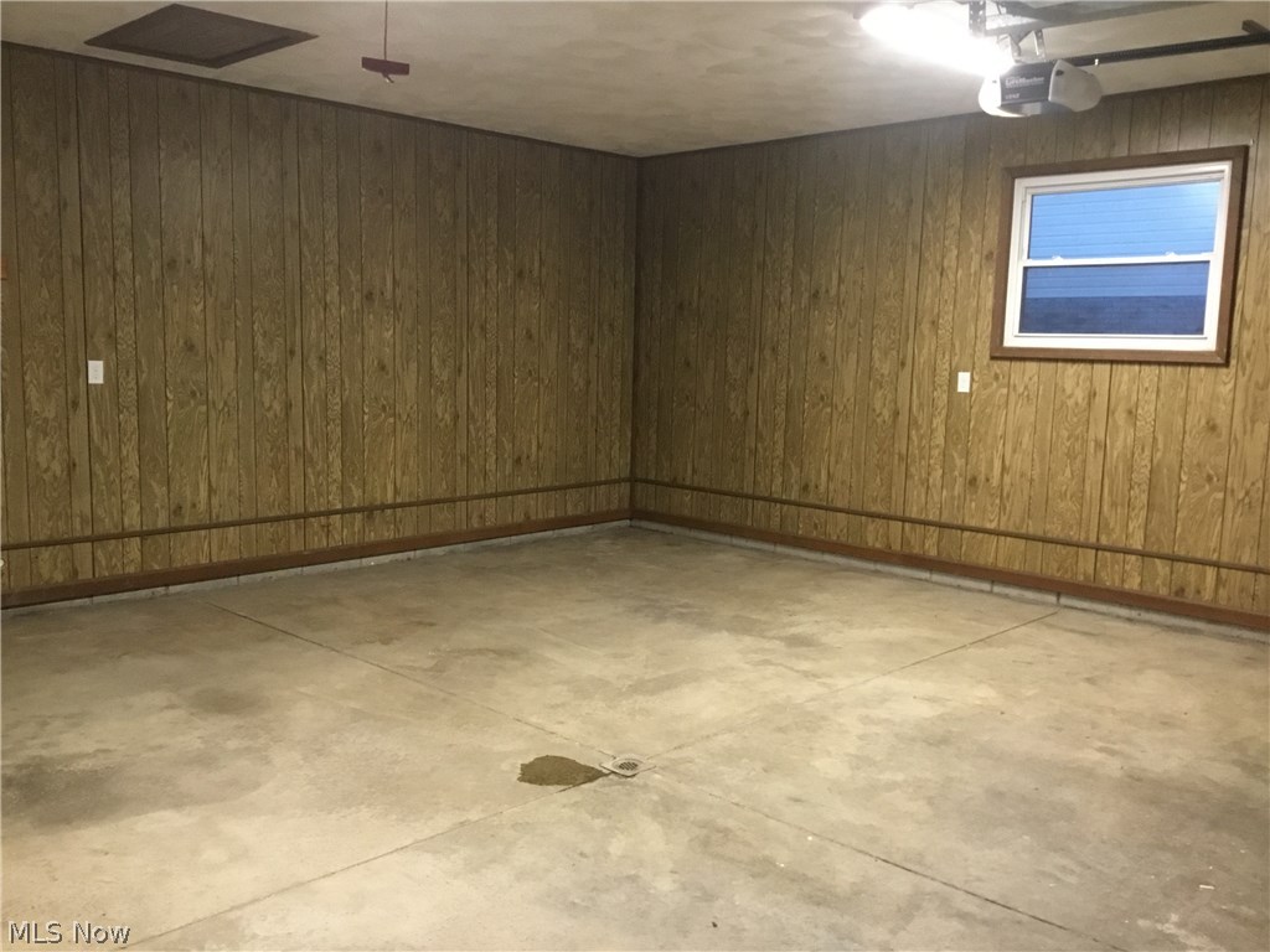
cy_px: 476
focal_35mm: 31
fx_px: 1137
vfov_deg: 45.4
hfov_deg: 58.4
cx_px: 635
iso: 200
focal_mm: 3.3
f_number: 2.4
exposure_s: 1/17
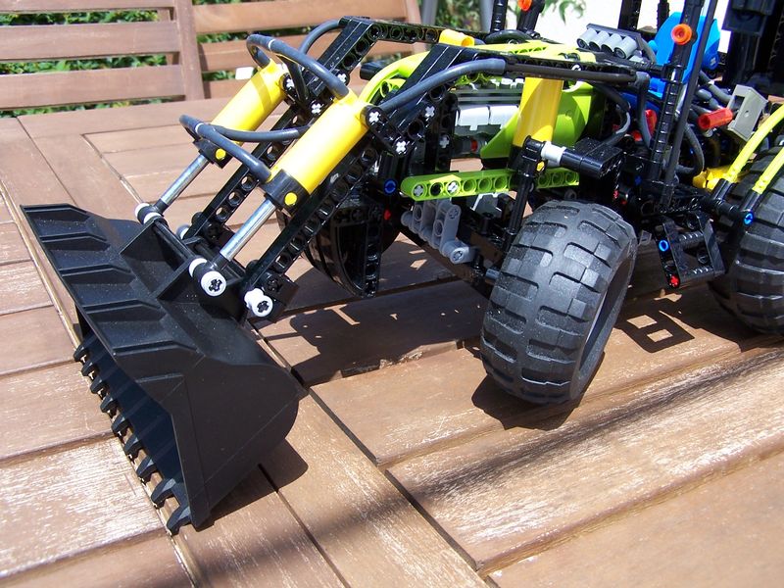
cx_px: 392
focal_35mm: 38
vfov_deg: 37.7
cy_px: 294
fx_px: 861
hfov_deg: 49.0
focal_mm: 6.3
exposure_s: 1/350
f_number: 4
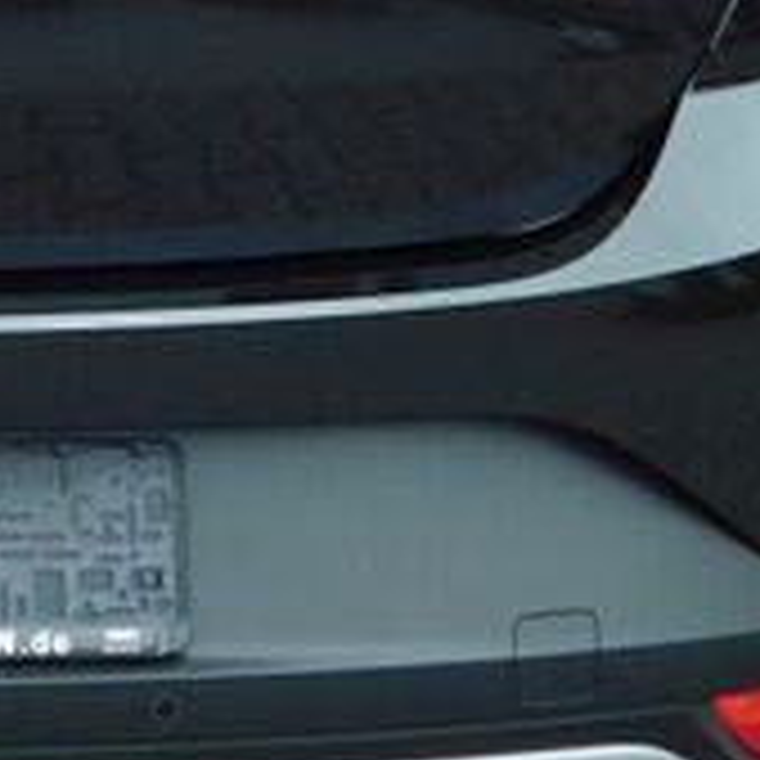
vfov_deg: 11.5
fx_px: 3751
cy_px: 13
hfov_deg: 11.2
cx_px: -306
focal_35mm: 151
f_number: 3.5
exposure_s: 1/60
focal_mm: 6.3
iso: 125
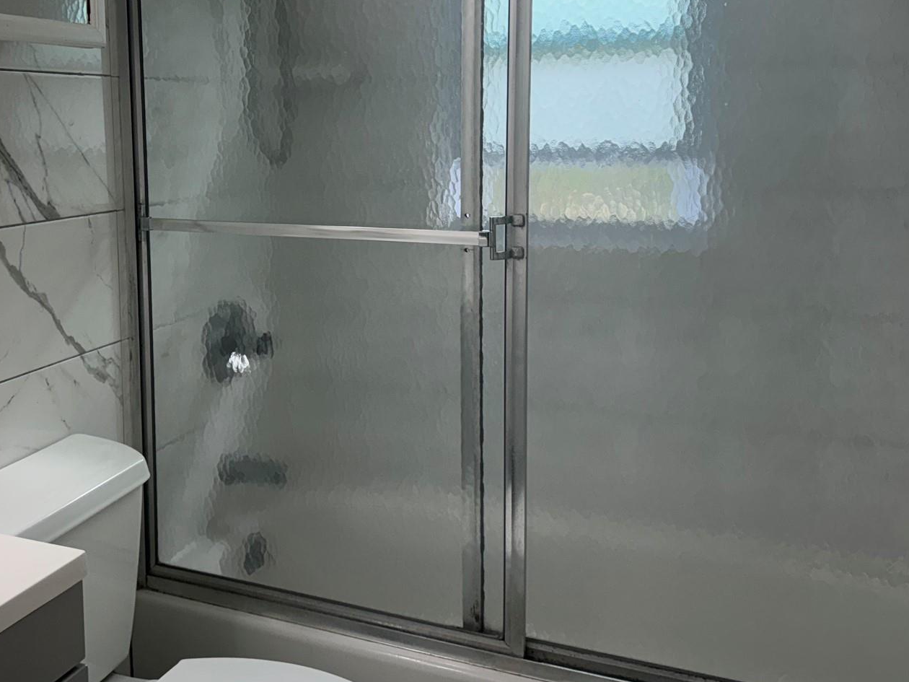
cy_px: 237
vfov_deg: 36.5
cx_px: 269
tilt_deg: -6.9
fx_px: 1024
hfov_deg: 46.7
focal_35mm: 39
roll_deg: +1.2
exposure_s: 1/207
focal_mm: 6.76
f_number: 1.78
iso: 80
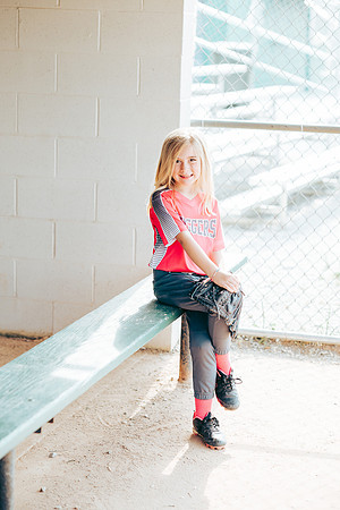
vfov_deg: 23.9
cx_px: 170
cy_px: 255
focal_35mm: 85
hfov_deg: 16.1
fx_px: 1204
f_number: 2.8
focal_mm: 85
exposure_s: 1/320
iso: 160
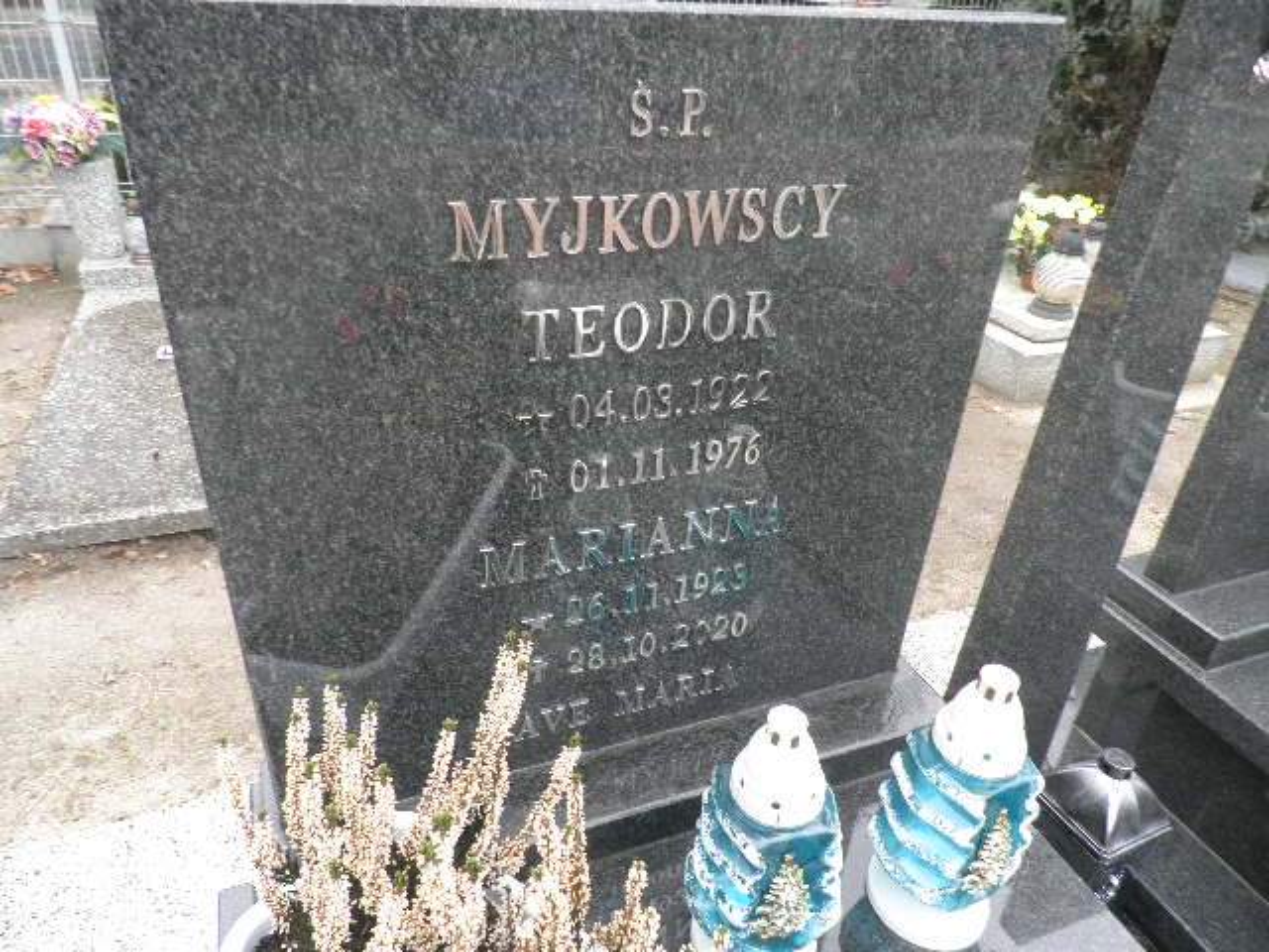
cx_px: 634
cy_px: 476
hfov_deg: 71.6
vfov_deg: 56.8
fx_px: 880
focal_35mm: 24
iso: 64
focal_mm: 4.3
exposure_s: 1/30
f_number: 3.3
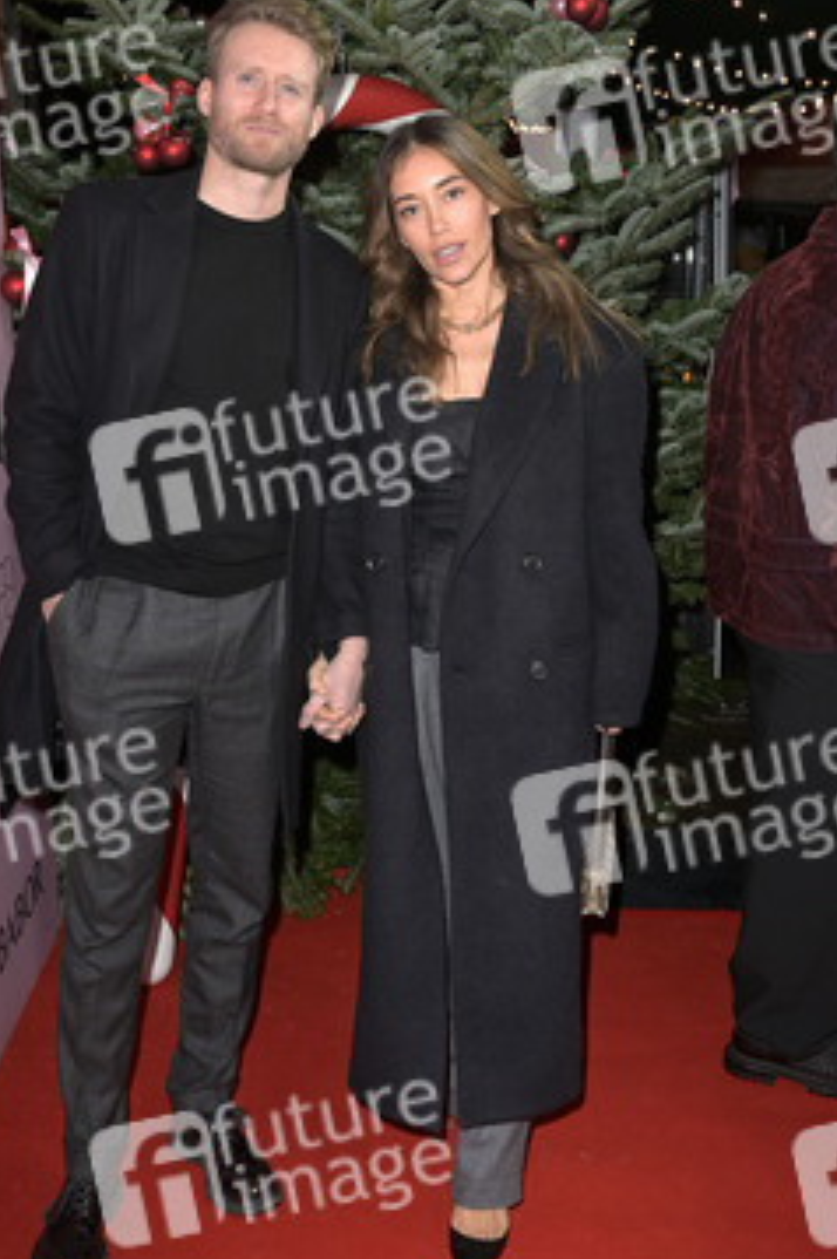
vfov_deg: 50.7
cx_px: 373
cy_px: 637
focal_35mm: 38
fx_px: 1328
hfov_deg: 35.0
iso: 500
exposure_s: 1/200
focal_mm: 34
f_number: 5.6
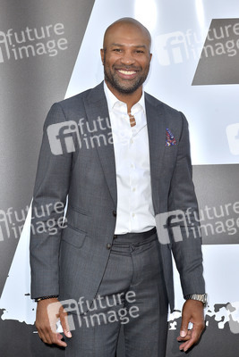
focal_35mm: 70
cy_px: 178
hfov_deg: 19.5
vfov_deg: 28.8
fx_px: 696
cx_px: 120
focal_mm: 70
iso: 250
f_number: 6.3
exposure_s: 1/250
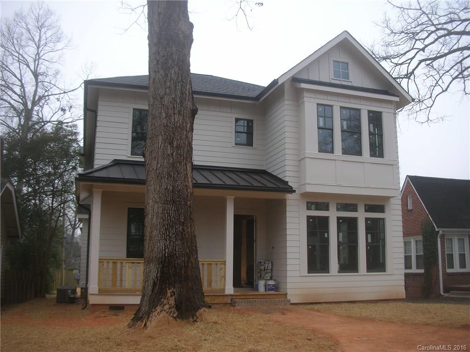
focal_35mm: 35
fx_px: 475
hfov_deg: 52.6
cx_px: 235
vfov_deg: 40.7
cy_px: 176
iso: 50
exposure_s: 1/68.7
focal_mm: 5.8
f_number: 3
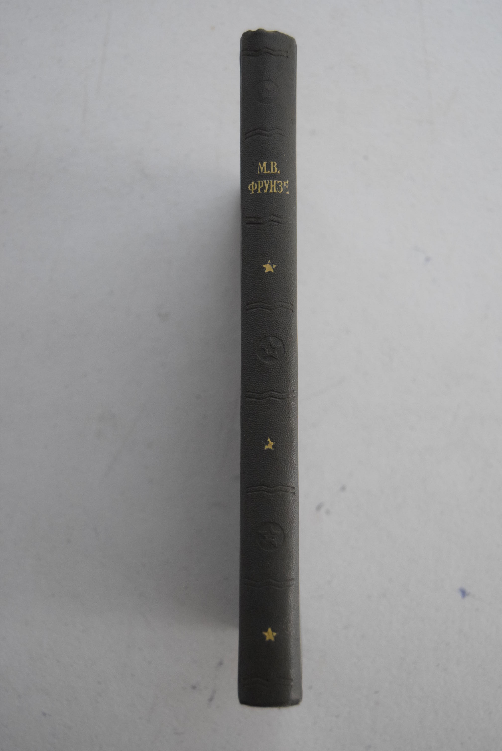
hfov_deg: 31.9
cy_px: 376
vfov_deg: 46.4
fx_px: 877
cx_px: 251
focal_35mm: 42
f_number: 4
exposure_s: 1/400
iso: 3200
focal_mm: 28
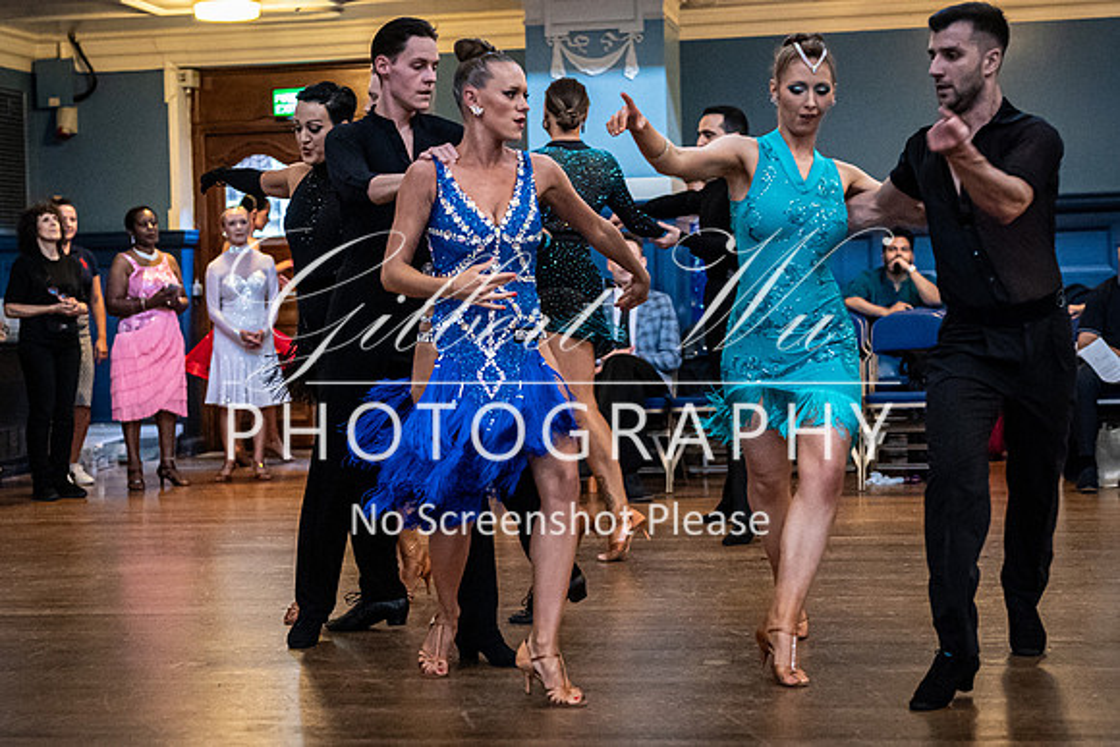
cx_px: 536
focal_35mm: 69
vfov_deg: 19.7
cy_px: 327
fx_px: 2153
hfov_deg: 29.2
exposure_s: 1/500
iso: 6400
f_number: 2.2
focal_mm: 48
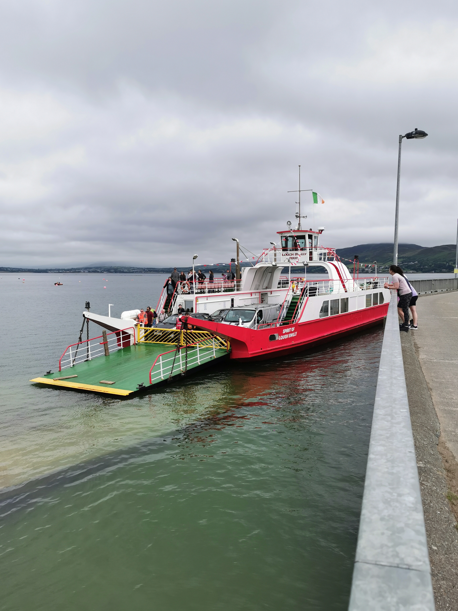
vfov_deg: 61.7
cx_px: 229
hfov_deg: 48.2
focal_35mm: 29
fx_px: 512
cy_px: 306
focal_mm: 5.56
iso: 50
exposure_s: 1/3774
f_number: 1.6
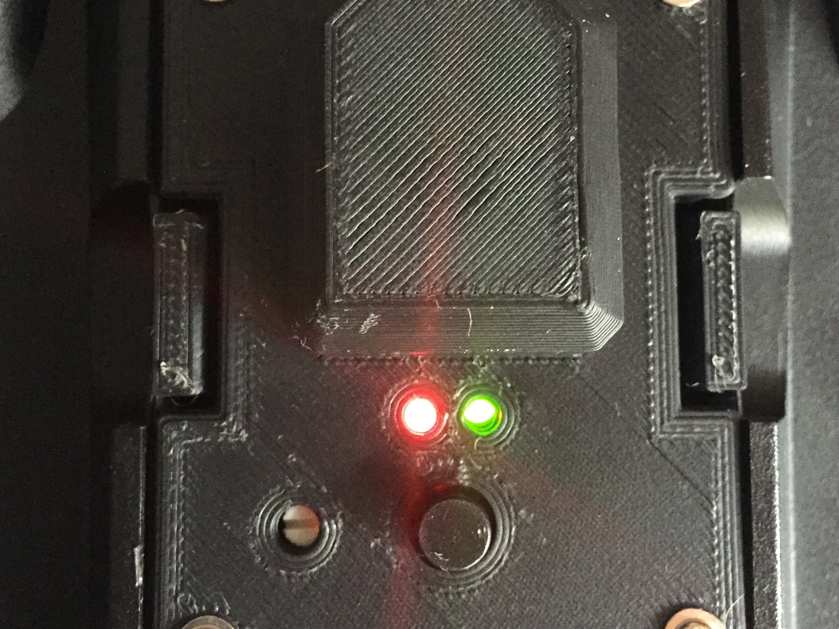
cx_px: 454
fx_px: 1066
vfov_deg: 32.8
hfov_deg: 42.9
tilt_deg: -69.2
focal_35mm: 44
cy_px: 279
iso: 500
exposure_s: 1/17
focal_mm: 4.15
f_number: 2.2
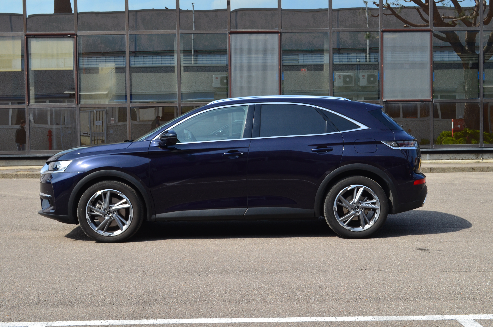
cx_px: 246
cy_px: 164
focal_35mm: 51
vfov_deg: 26.4
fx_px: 697
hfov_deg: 39.0
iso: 360
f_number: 10
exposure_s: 1/250
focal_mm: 34
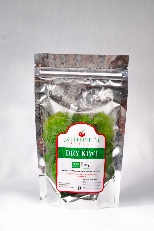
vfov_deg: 18.3
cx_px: 77
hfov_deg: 12.2
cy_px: 116
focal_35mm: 112
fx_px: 719
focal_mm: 75
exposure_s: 1/200
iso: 100
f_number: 4.8
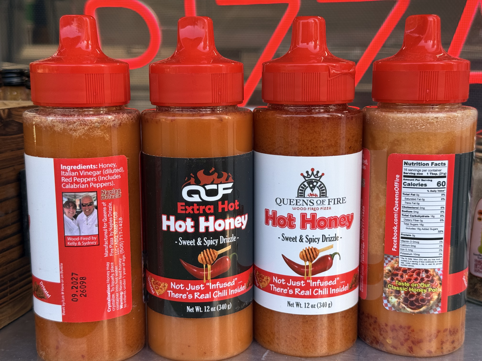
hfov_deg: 39.7
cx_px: 241
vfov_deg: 30.3
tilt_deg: -9.0
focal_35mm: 48
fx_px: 668
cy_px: 180
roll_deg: +0.3
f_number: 1.78
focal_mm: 6.76
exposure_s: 1/248
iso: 64
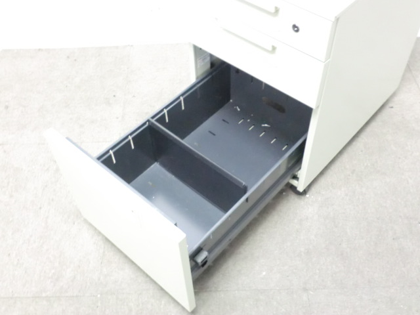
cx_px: 210
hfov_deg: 49.0
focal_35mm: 38
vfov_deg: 37.7
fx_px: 461
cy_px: 158
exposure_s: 1/8
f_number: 3.9
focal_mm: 6.9
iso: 800
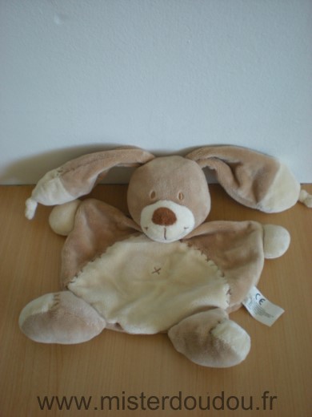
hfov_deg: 37.7
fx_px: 457
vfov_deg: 49.0
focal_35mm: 38
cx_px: 156
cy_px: 208
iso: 200
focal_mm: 6.3
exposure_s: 1/58.7
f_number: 3.1
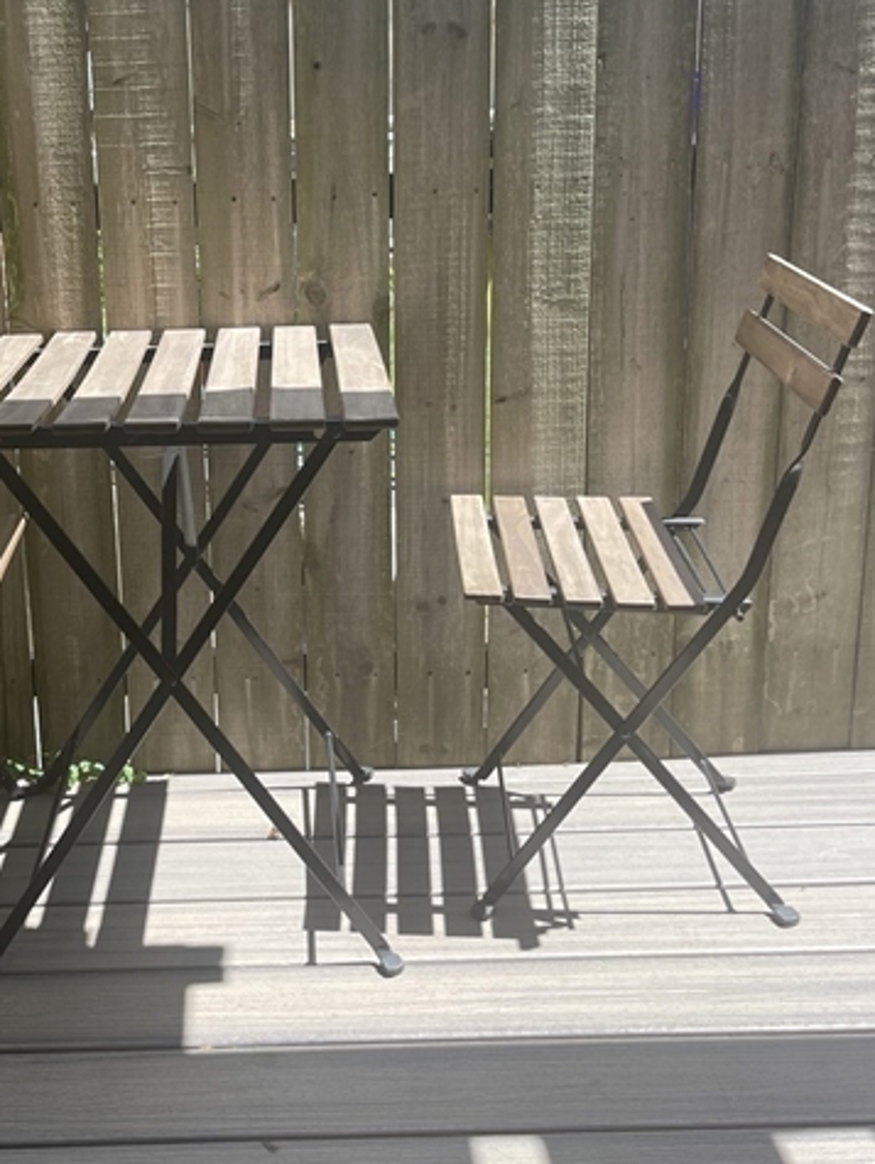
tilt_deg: -15.9
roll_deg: +2.3
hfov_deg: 33.8
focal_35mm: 42
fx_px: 1414
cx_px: 228
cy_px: 444
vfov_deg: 44.4
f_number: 1.6
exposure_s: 1/836
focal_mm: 5.1
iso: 32
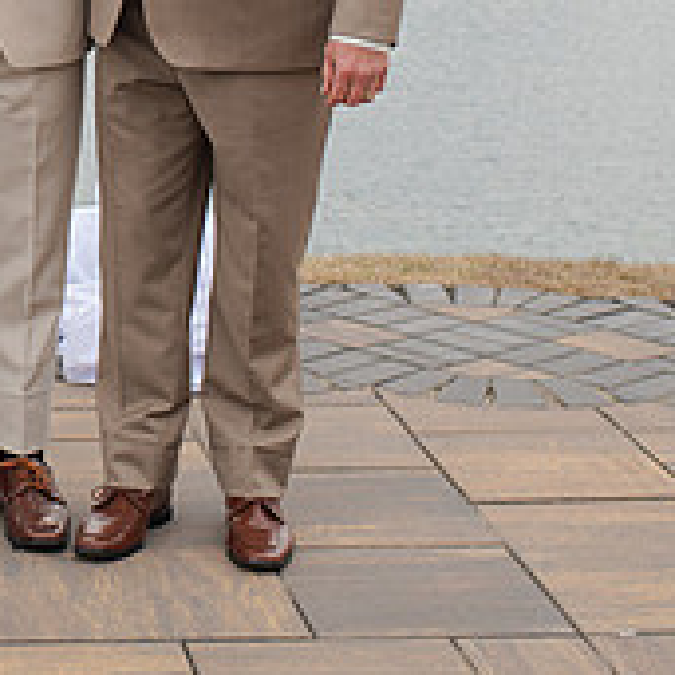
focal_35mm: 118
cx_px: -191
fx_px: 2603
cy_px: 18
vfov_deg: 14.6
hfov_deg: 14.2
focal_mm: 35
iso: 110
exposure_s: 1/800
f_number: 3.5
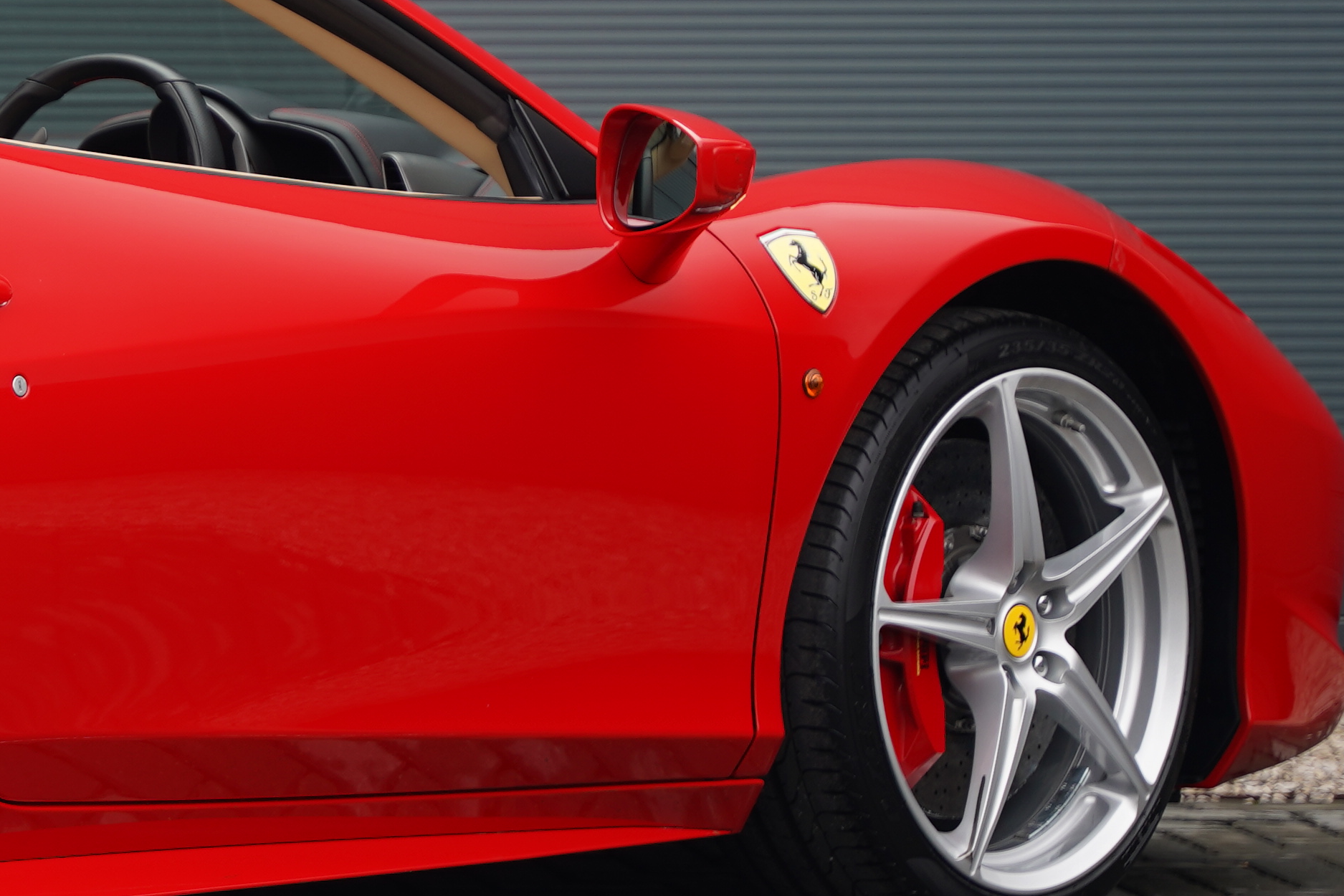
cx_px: -644
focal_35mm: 209
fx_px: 7813
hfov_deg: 9.6
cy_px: 441
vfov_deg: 6.6
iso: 100
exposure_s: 1/50
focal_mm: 65.4
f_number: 2.8
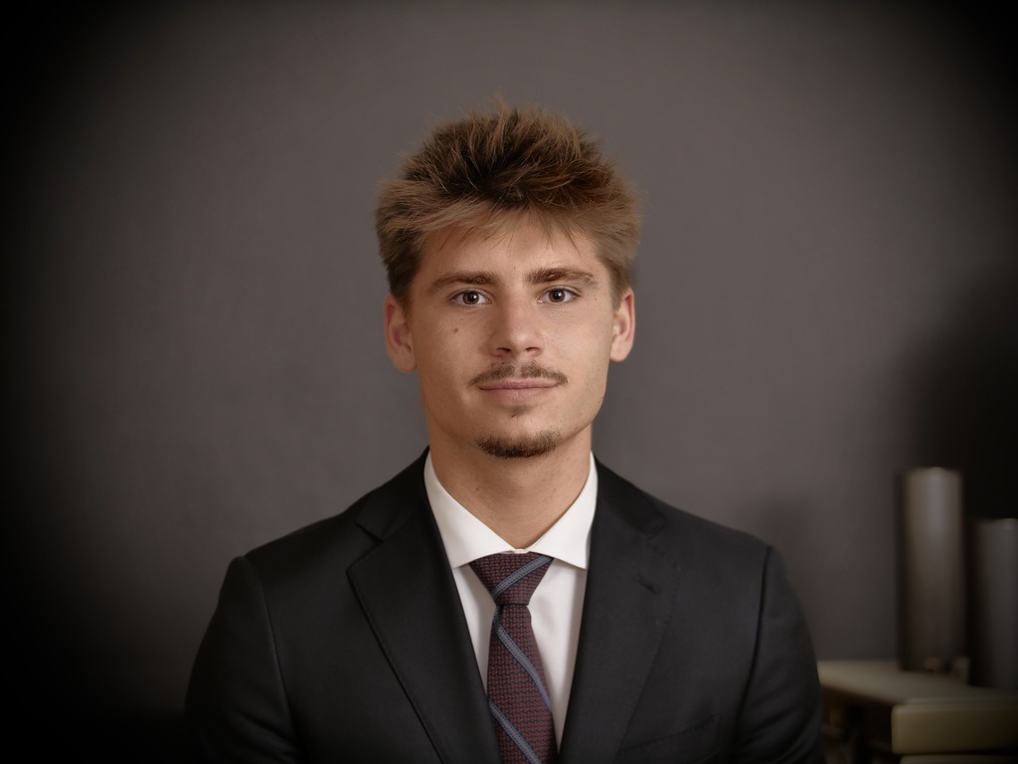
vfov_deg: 18.9
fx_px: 2294
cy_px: 382
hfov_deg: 25.0
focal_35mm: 78
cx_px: 509
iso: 160
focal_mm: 39
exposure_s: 1/250
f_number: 1.4
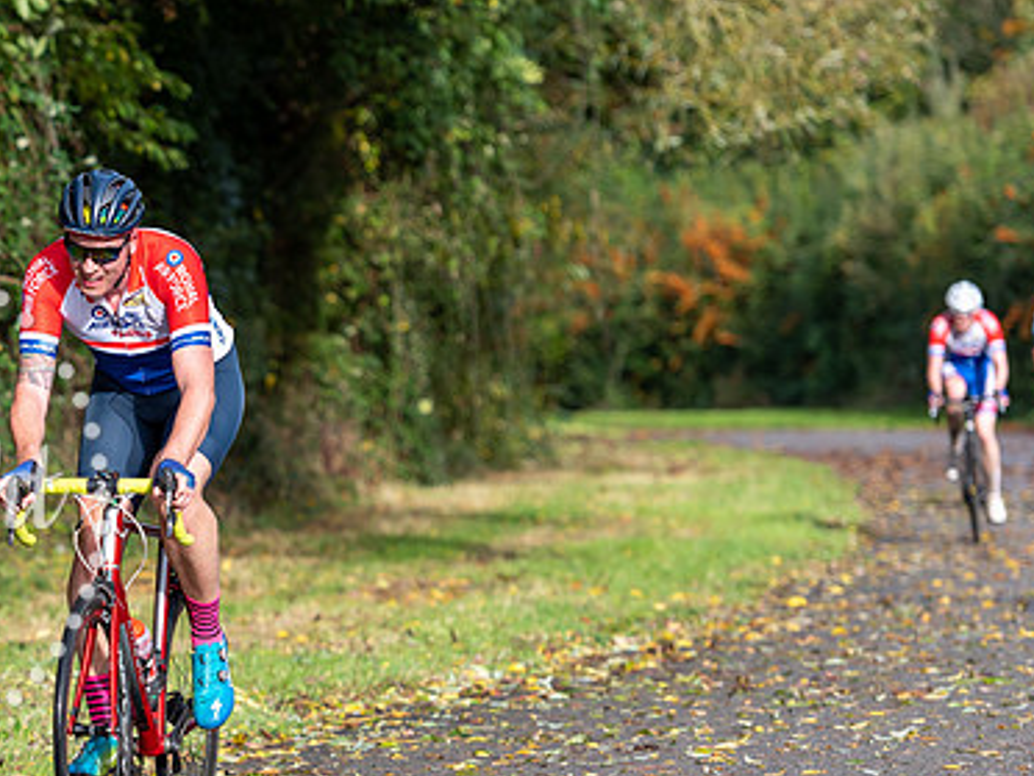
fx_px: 8005
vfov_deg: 5.5
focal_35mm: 268
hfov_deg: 7.4
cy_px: 374
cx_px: 93
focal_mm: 145
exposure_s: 1/1250
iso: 200
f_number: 3.5
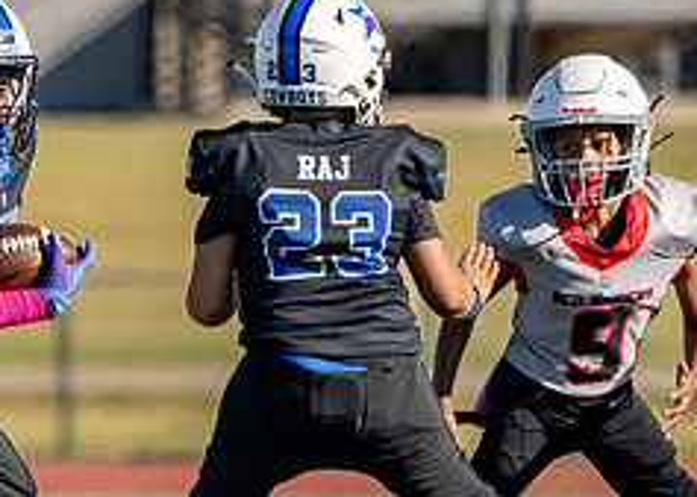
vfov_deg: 1.1
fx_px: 24928
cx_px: -177
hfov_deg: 1.6
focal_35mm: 1260
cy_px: 234
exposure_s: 1/2000
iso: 320
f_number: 5.6
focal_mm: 400
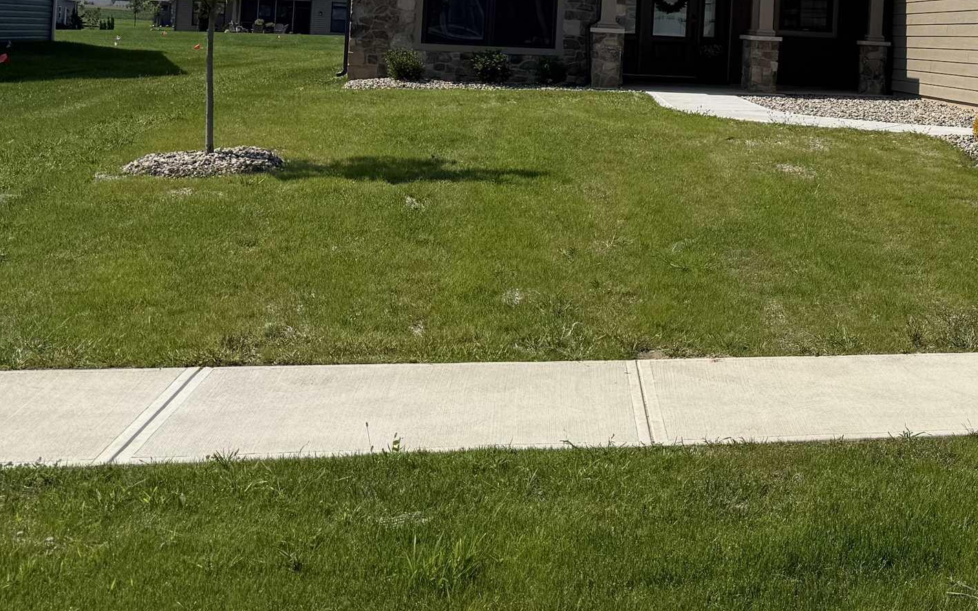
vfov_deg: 22.7
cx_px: 1047
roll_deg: -2.6
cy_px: 18
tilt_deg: +1.9
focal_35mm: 55
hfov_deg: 32.8
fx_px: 1466
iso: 80
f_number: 1.78
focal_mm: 6.76
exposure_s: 1/7353
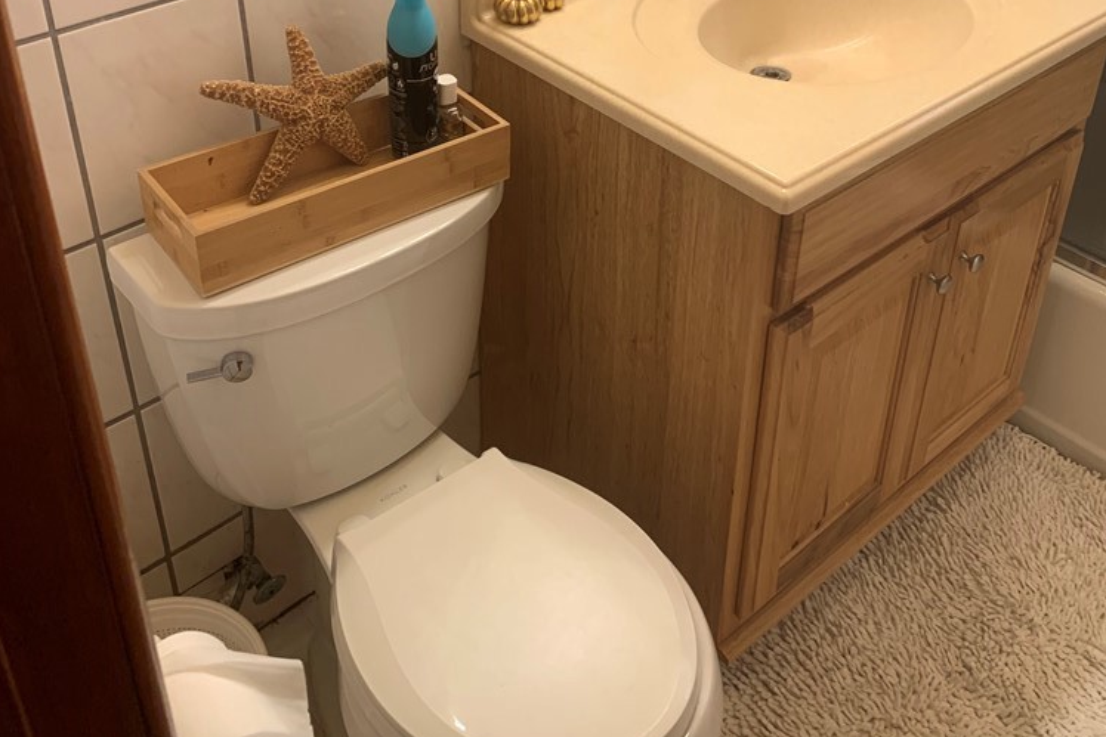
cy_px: 95
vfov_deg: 34.3
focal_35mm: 37
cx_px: 565
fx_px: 1137
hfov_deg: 51.9
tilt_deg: -27.6
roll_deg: +0.1
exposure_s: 1/60
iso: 125
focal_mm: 4.25
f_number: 1.8
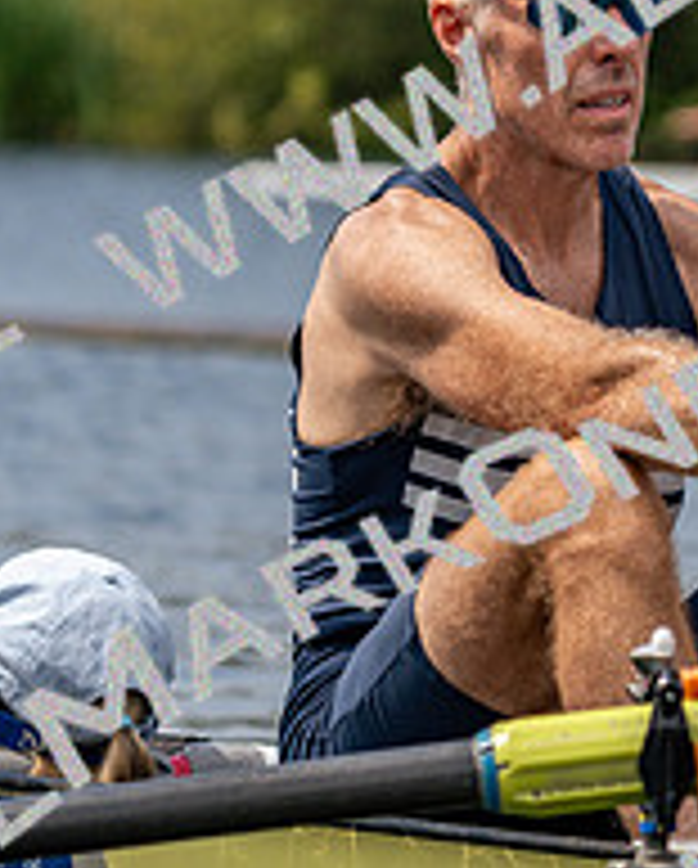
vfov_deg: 3.4
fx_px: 14504
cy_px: 322
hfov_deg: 2.8
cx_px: 653
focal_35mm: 563
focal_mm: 200
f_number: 5.6
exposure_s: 1/1600
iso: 250
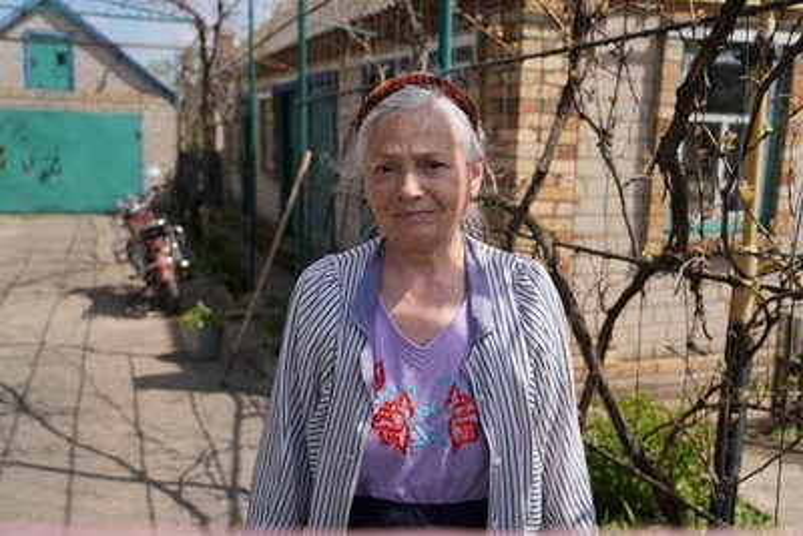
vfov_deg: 38.9
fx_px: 759
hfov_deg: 55.8
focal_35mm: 34
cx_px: 402
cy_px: 268
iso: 100
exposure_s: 1/1250
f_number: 4
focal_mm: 34
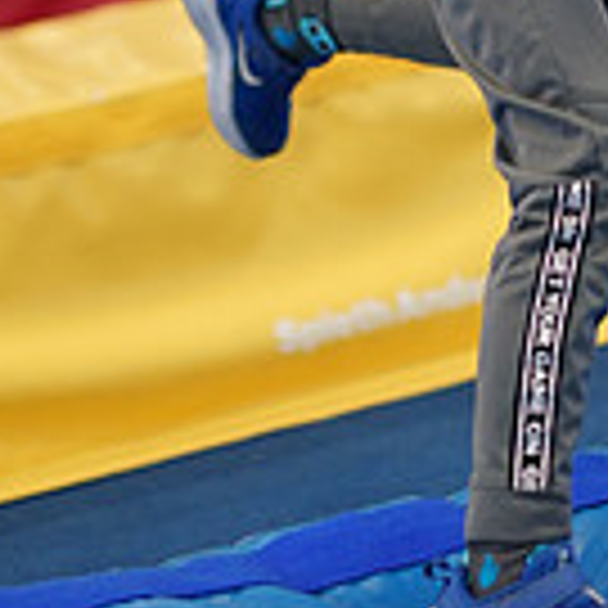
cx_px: 633
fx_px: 6160
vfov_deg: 5.5
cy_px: -563
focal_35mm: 310
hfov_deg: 5.6
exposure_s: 1/500
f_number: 1.4
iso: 800
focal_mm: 85
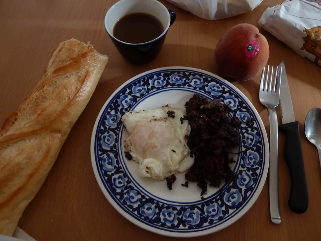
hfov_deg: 69.4
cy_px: 120
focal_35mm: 25
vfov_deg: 54.9
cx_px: 160
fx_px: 232
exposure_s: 1/30
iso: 160
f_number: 3.3
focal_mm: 4.1
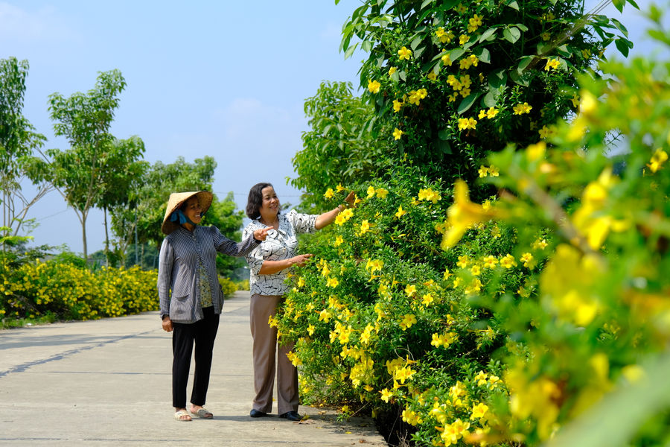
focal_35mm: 64
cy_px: 224
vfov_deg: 21.2
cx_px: 335
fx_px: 1191
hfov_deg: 31.4
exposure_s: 1/4000
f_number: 4
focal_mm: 42.9
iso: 500
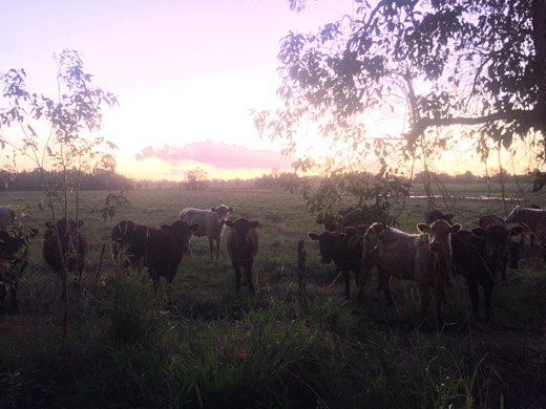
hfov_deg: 61.7
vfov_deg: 48.2
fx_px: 457
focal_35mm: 29
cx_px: 273
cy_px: 204
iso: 400
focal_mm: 4.15
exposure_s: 1/15
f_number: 2.2
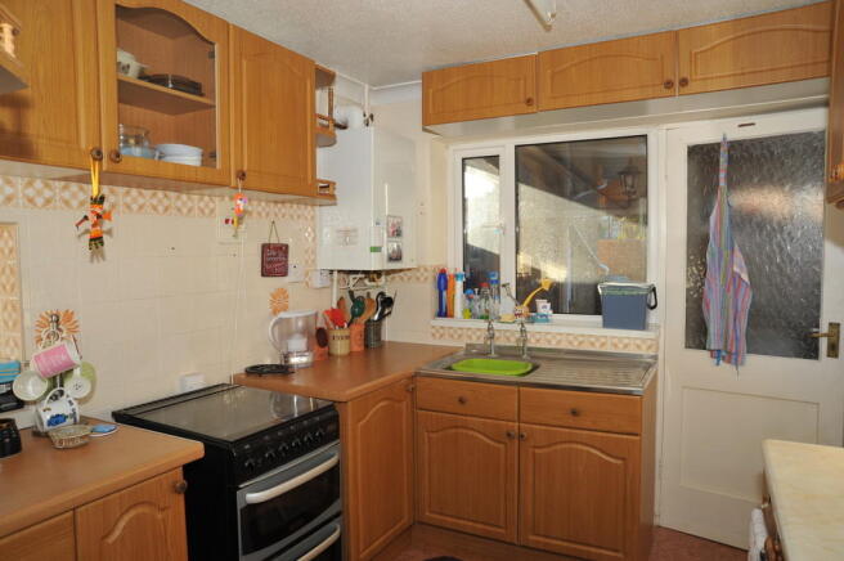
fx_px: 562
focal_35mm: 24
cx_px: 422
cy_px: 280
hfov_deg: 73.8
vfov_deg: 53.0
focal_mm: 24
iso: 400
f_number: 14
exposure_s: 1/60
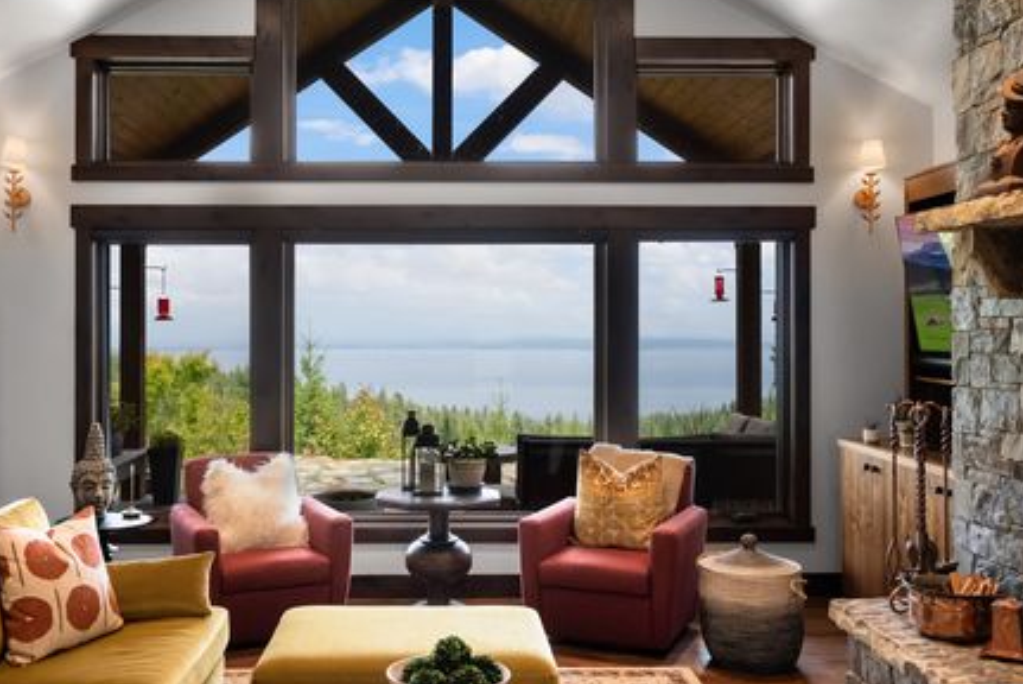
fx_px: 1024
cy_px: 323
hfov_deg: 53.0
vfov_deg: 36.9
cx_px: 451
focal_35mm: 36
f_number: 5.6
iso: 1600
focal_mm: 31
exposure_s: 1/200
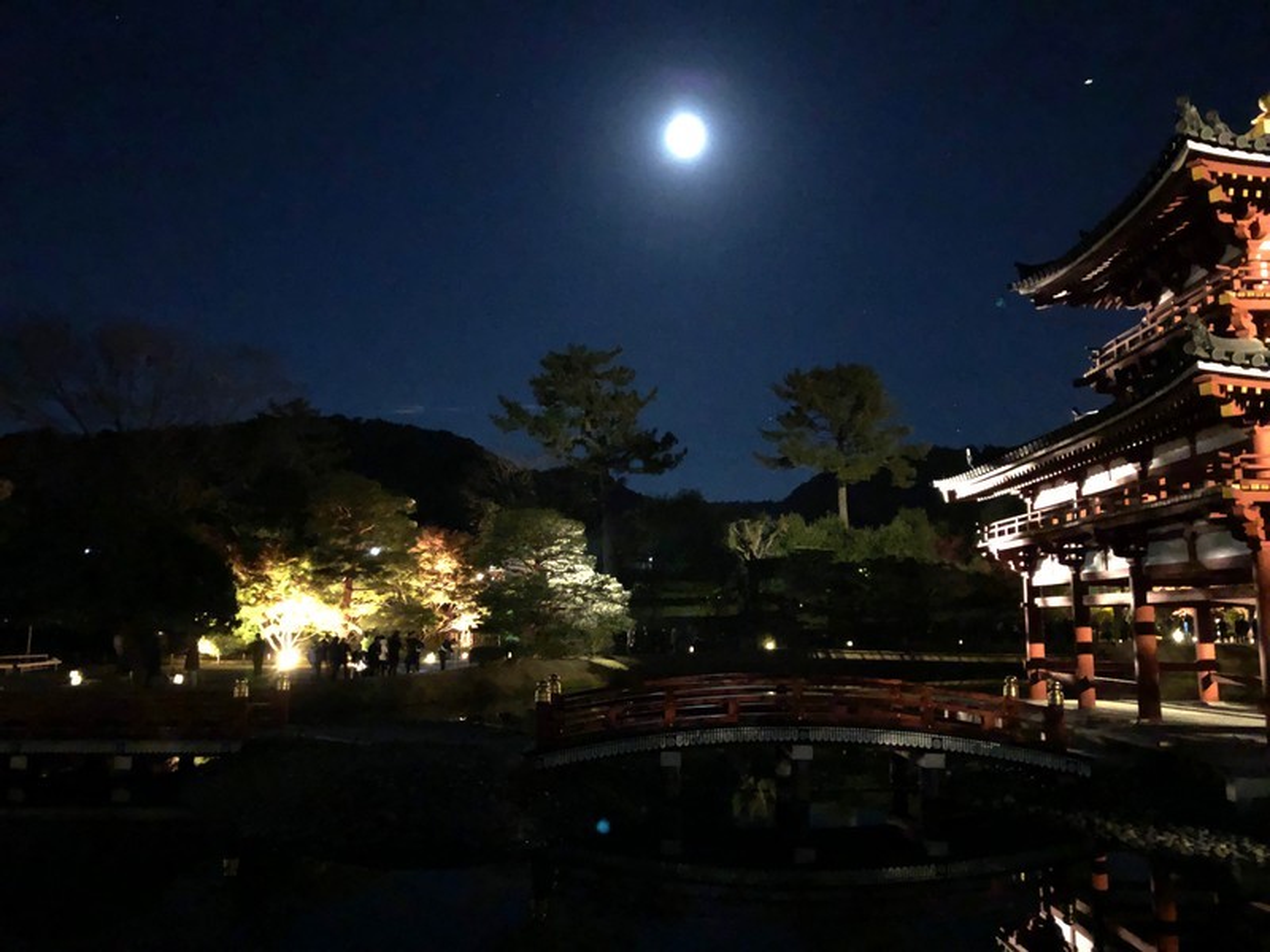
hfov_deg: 63.4
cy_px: 476
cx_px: 635
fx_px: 1027
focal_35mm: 28
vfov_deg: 49.7
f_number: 1.8
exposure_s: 1/4
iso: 2000
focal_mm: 3.99
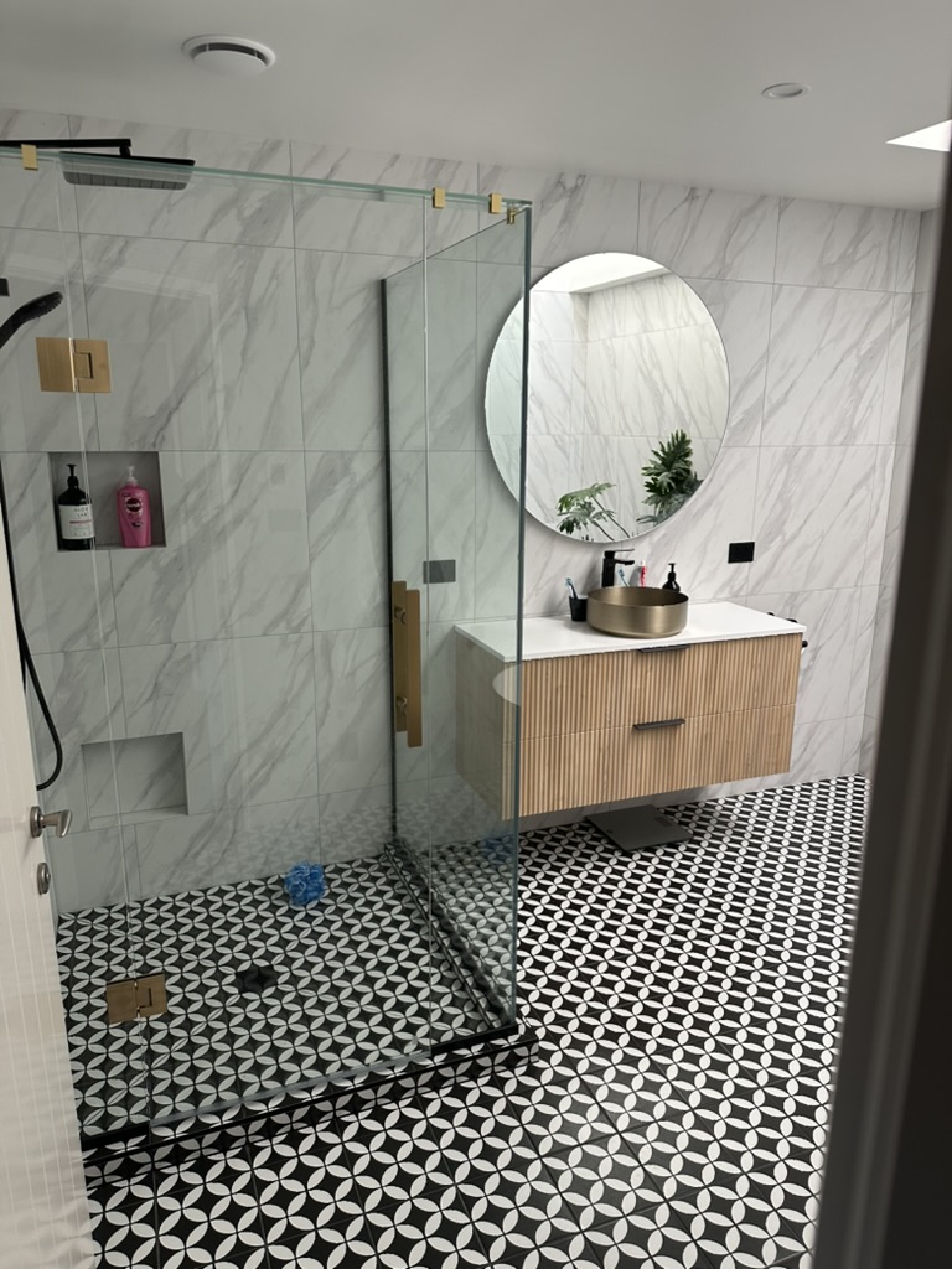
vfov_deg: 71.6
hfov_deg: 56.8
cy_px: 634
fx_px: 880
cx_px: 476
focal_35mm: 24
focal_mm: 6.86
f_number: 1.78
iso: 125
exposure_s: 1/100
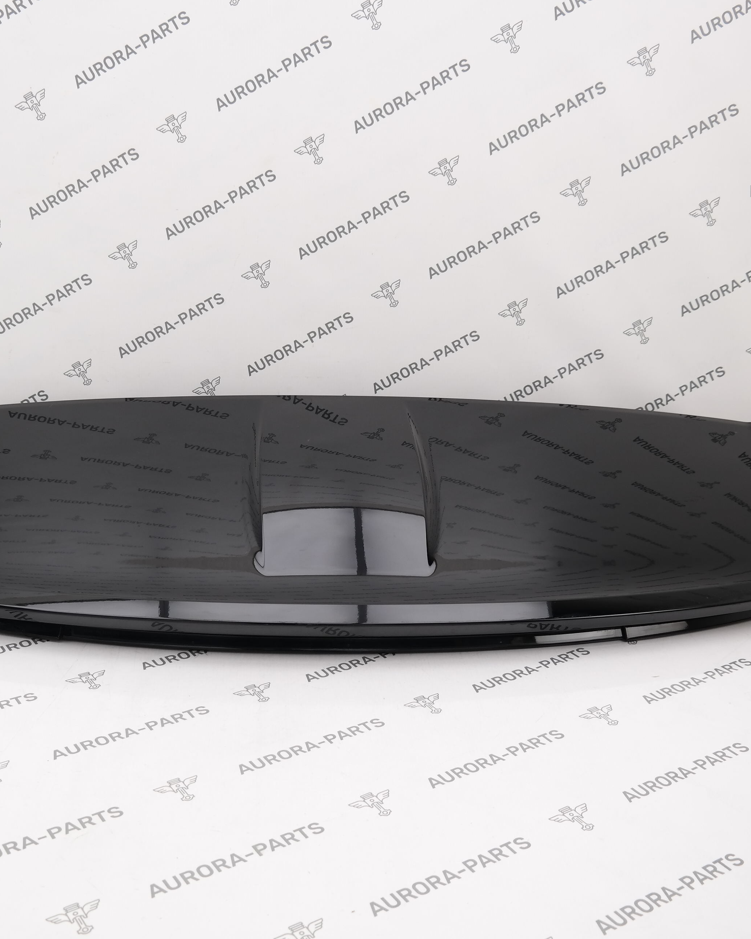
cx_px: 325
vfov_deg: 44.8
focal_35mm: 41
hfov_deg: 36.4
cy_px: 471
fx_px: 1139
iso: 100
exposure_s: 1/80
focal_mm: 19
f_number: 4
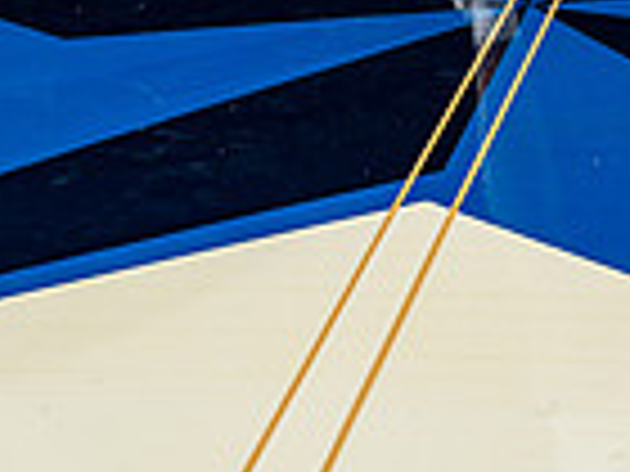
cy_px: -530
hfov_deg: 16.8
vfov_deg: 11.5
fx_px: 2075
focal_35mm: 114
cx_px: 670
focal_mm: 37
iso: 640
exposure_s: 1/250
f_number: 5.6
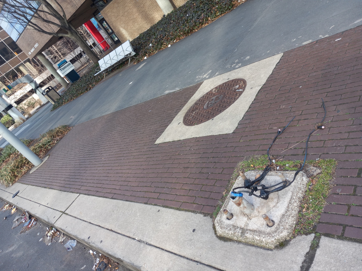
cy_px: 136
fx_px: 282
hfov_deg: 65.3
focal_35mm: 27
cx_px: 181
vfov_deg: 51.4
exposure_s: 1/185
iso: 40
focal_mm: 3.94
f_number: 1.8
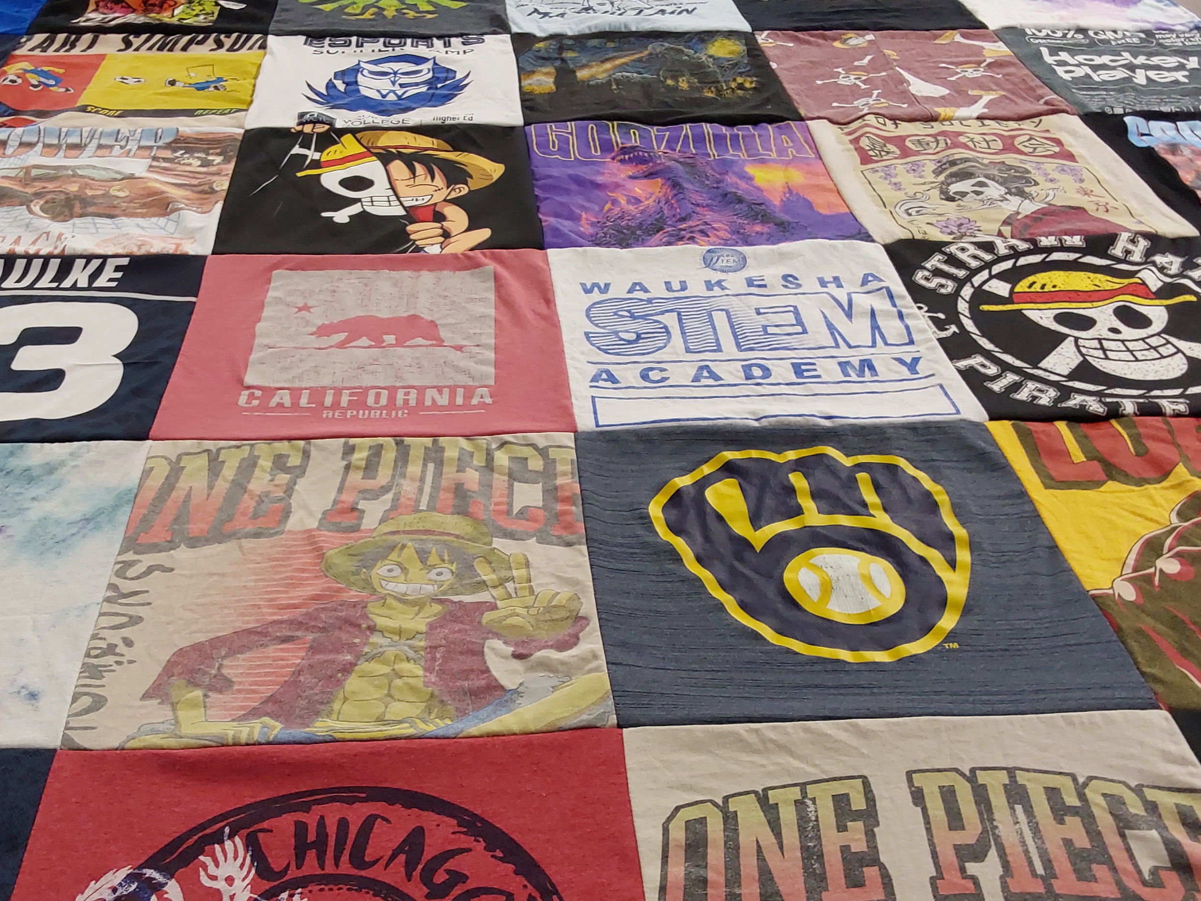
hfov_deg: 50.0
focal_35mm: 37
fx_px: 1284
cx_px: 516
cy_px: 577
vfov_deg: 38.4
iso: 100
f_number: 1.9
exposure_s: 1/60
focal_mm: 2.91
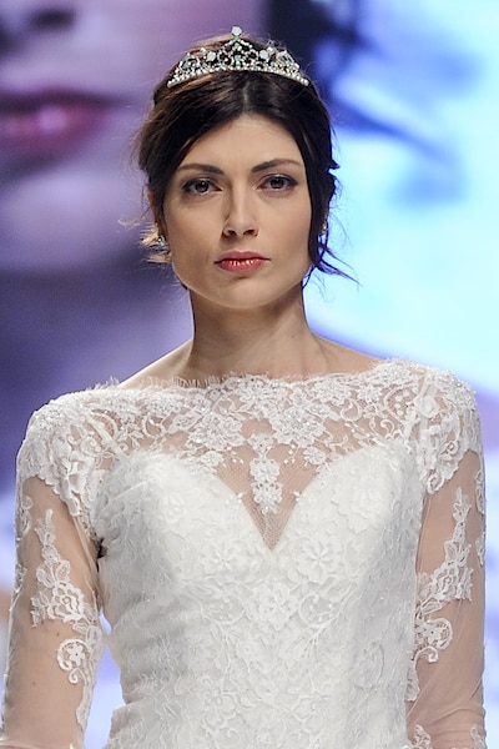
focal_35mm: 150
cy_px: 374
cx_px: 250
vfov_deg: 13.7
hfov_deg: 9.1
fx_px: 3119
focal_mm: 150
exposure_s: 1/400
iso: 1000
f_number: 4.5
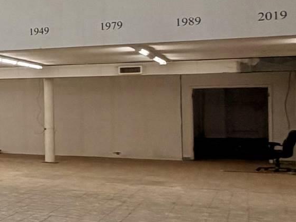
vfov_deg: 19.1
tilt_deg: +1.1
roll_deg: +0.8
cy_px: 95
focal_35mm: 77
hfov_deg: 15.5
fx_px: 658
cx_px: -390
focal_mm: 2.22
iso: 125
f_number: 2.2
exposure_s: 1/120
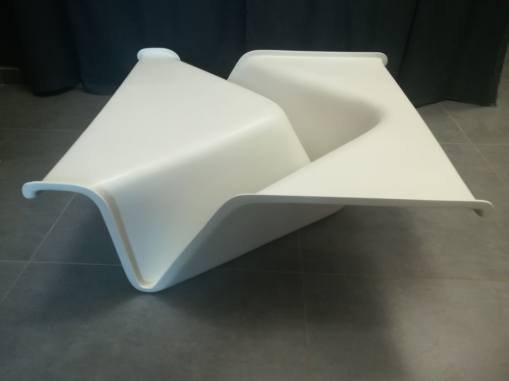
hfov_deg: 67.3
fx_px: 382
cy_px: 190
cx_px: 254
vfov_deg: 53.1
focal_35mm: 26
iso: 640
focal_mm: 3.83
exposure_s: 1/14.3
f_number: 2.2
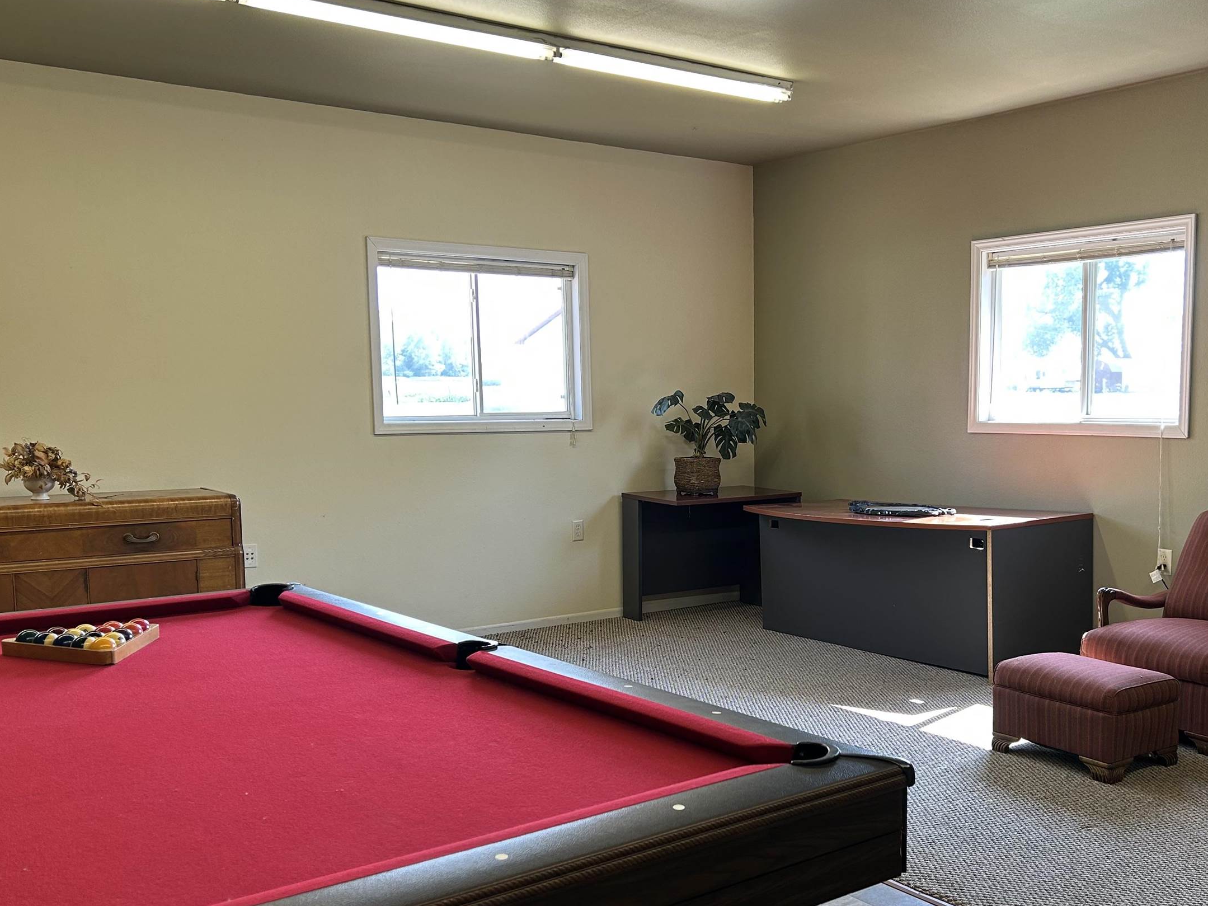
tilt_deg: -5.7
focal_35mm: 37
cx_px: 767
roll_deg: +0.7
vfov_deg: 38.6
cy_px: 522
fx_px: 1291
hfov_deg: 49.6
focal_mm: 5.7
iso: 64
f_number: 1.5
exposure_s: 1/120
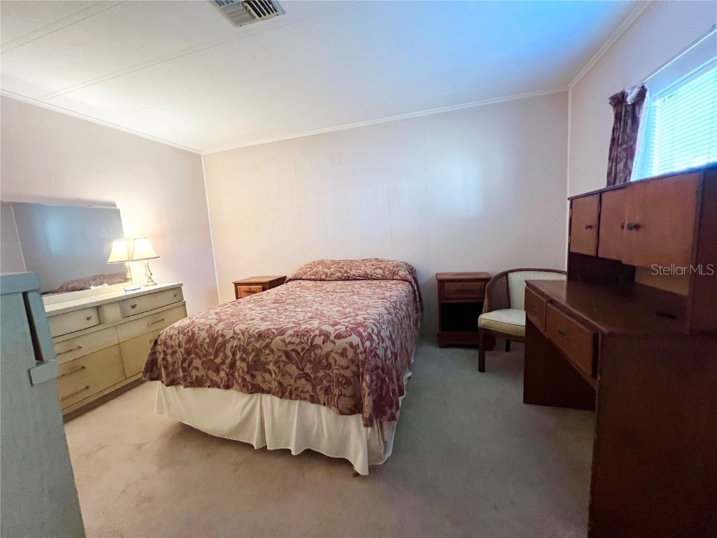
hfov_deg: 106.2
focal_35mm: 13
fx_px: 269
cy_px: 269
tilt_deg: -7.3
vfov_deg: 89.9
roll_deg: +3.6
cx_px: 358
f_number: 1.8
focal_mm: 1.57
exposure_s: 1/60
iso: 640
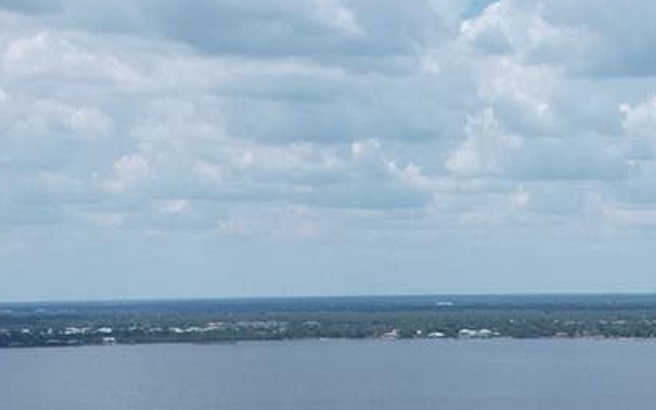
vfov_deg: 12.8
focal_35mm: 88
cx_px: 732
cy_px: 843
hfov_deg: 22.2
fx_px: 1573
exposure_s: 1/2500
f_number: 2.8
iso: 100
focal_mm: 8.38
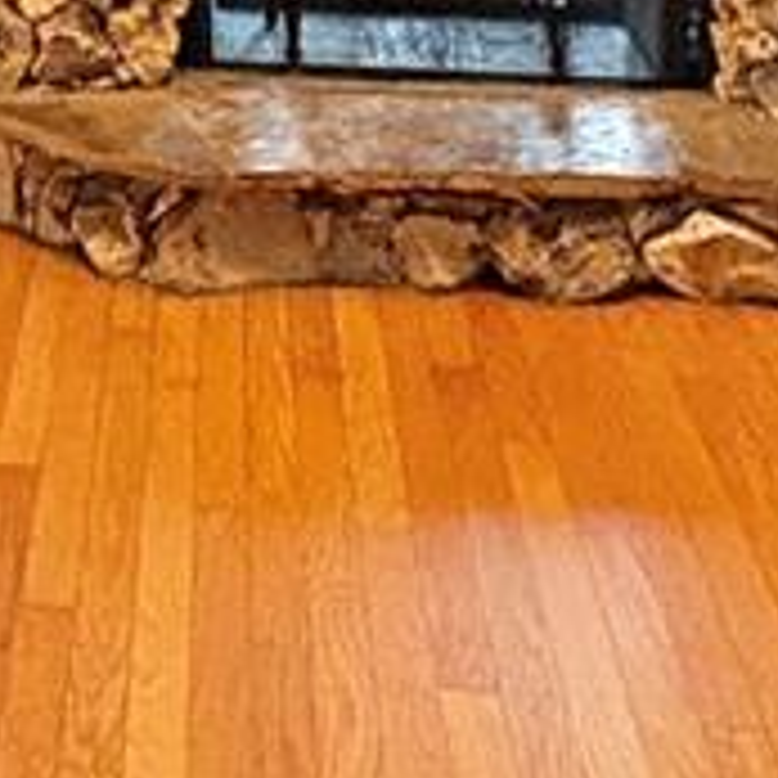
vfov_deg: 17.2
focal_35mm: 86
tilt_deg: -1.2
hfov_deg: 18.9
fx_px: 2187
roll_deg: +1.3
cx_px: -189
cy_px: -544
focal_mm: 2.22
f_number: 2.2
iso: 400
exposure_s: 1/60
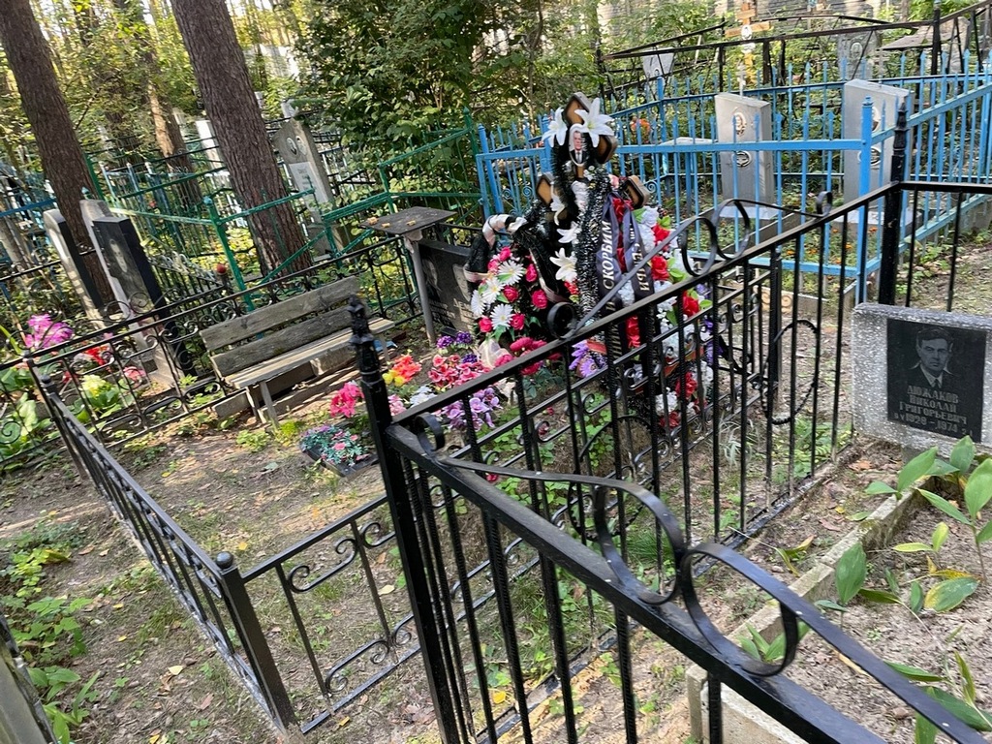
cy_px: 372
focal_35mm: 26
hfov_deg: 67.3
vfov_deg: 53.1
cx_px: 496
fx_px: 745
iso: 125
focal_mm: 4.2
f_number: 1.6
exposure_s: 1/99
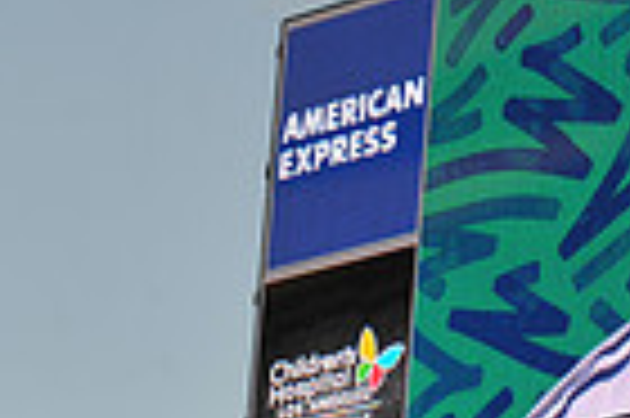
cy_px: 103
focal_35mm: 339
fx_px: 5926
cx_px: 855
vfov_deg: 4.0
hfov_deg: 6.0
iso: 200
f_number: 8
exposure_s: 1/250
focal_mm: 82
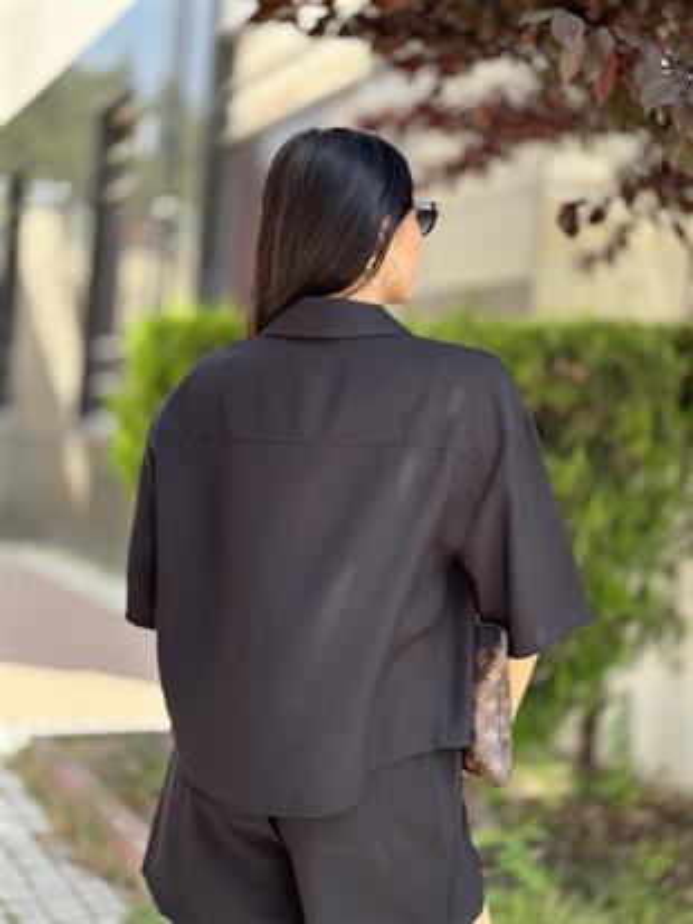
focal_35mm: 48
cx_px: 346
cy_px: 462
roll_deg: -5.5
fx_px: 1281
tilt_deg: -1.6
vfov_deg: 39.6
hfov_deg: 30.3
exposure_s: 1/816
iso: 80
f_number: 1.78
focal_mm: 6.86
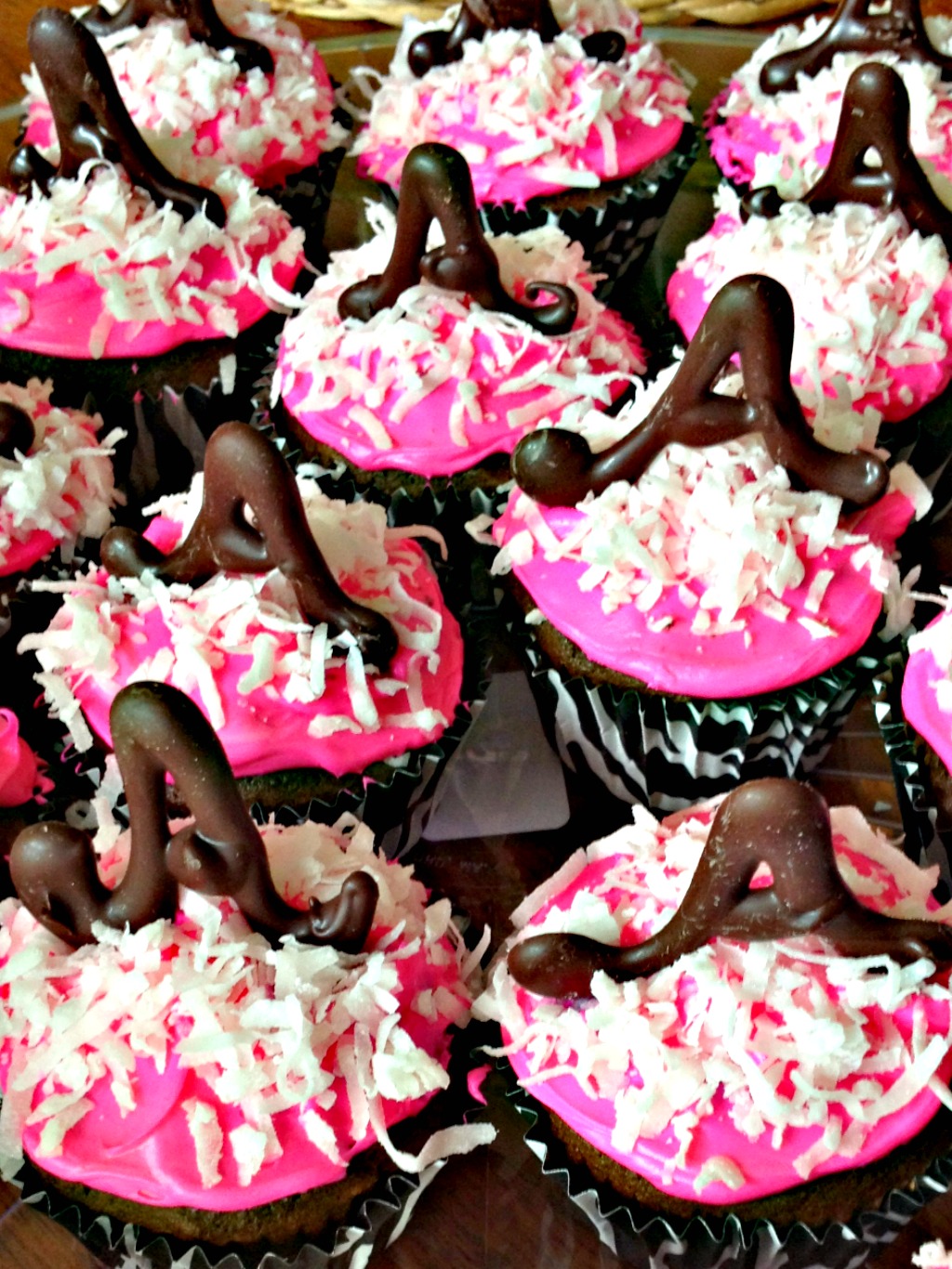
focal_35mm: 35
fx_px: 1284
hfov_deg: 40.7
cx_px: 476
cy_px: 634
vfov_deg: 52.6
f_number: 2.4
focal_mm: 4.28
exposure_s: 1/24
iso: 50
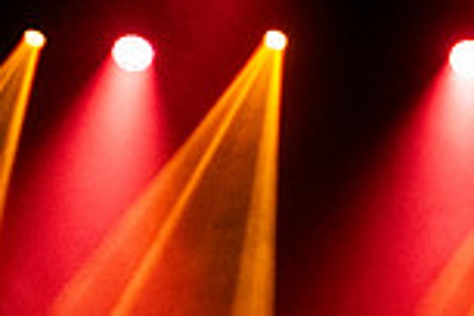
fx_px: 3805
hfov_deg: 7.0
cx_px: 846
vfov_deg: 4.7
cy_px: 531
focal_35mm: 289
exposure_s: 1/200
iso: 2500
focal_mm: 70
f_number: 3.2
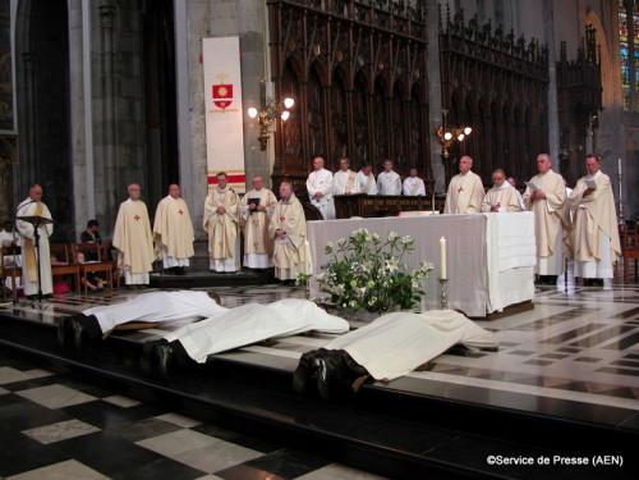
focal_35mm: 35
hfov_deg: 52.6
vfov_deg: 40.7
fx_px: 646
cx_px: 320
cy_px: 240
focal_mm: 8.9
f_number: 2.8
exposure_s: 1/21.4
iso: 100
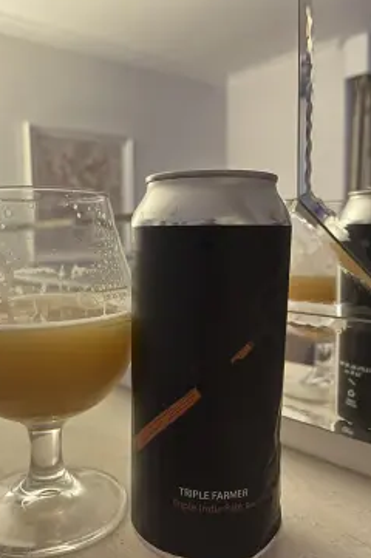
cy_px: 286
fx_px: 465
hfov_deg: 43.2
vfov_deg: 62.0
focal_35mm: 30
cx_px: 141
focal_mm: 5.1
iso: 1000
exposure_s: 1/25
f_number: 1.6
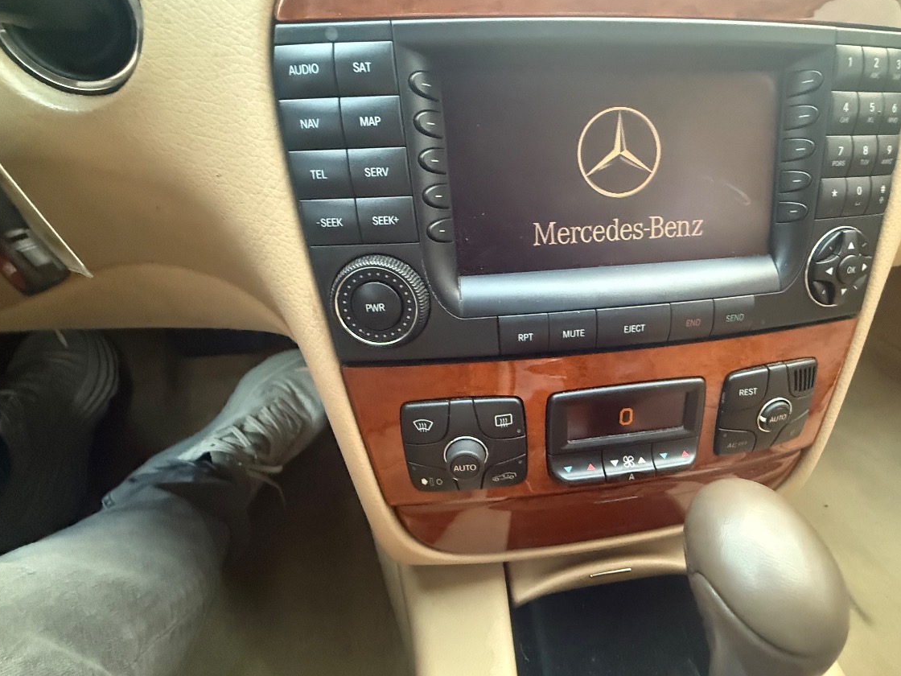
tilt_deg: -34.9
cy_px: 326
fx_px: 469
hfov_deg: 86.6
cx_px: 541
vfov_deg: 71.6
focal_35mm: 18
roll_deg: -1.0
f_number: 2.2
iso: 1250
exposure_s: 1/50
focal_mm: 2.22
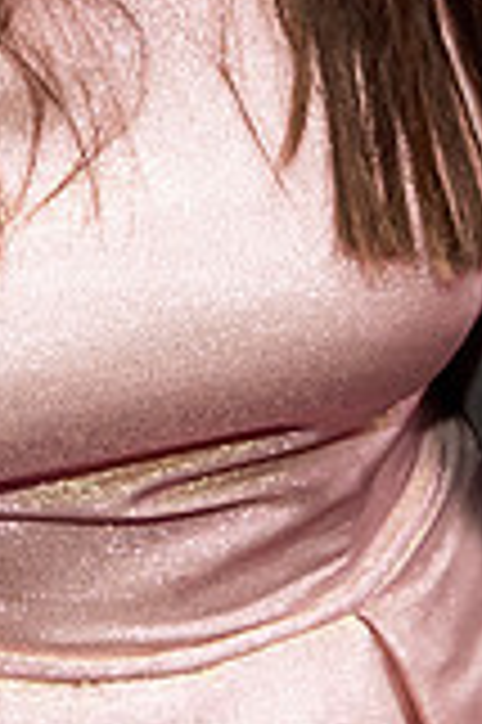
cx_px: 60
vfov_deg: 9.8
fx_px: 4186
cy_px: 0
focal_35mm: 208
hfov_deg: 6.6
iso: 2500
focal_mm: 38
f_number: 5.6
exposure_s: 1/60
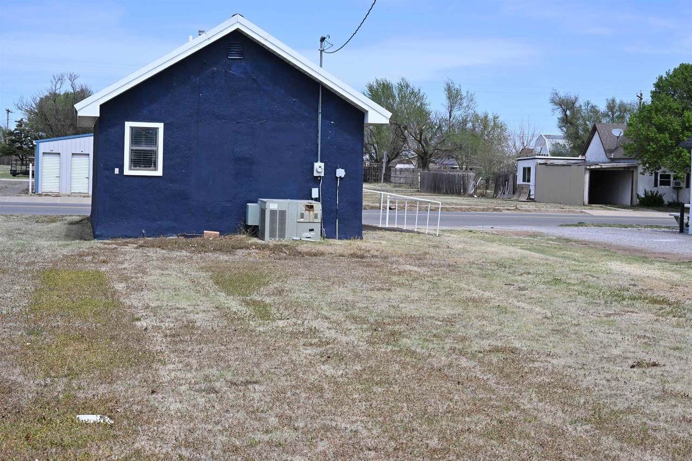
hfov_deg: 28.7
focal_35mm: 70
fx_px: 1355
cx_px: 346
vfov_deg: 19.3
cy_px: 230
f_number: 8
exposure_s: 1/500
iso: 160
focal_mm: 47
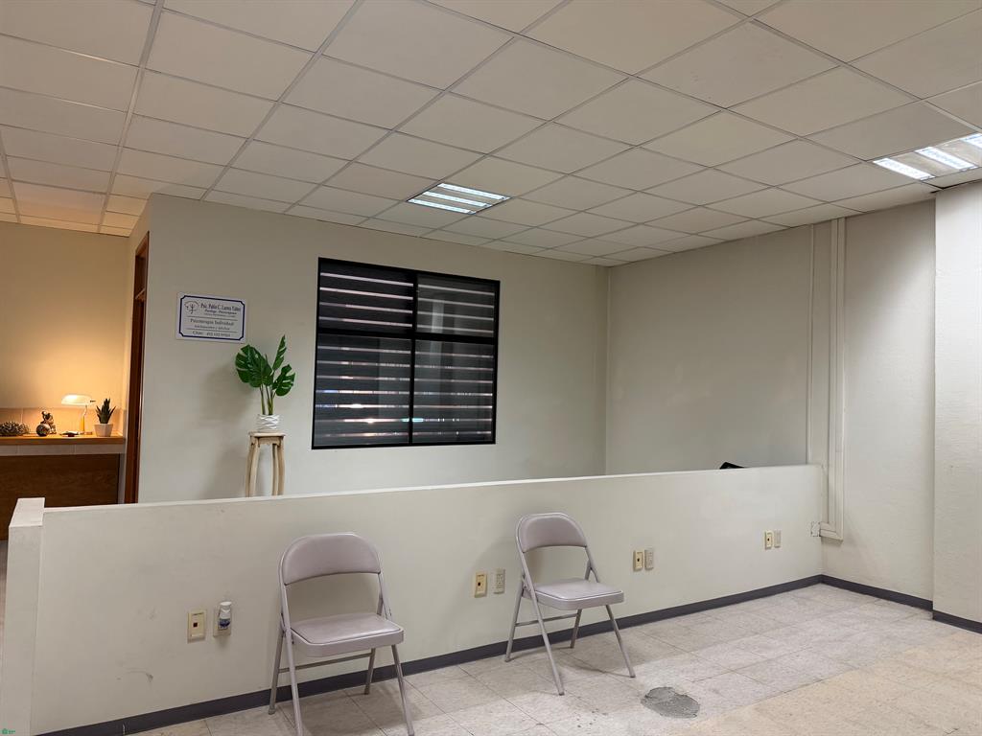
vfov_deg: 56.8
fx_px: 681
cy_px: 368
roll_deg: -1.5
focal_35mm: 24
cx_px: 491
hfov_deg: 71.6
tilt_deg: +2.5
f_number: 1.78
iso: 160
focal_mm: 6.76
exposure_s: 1/60
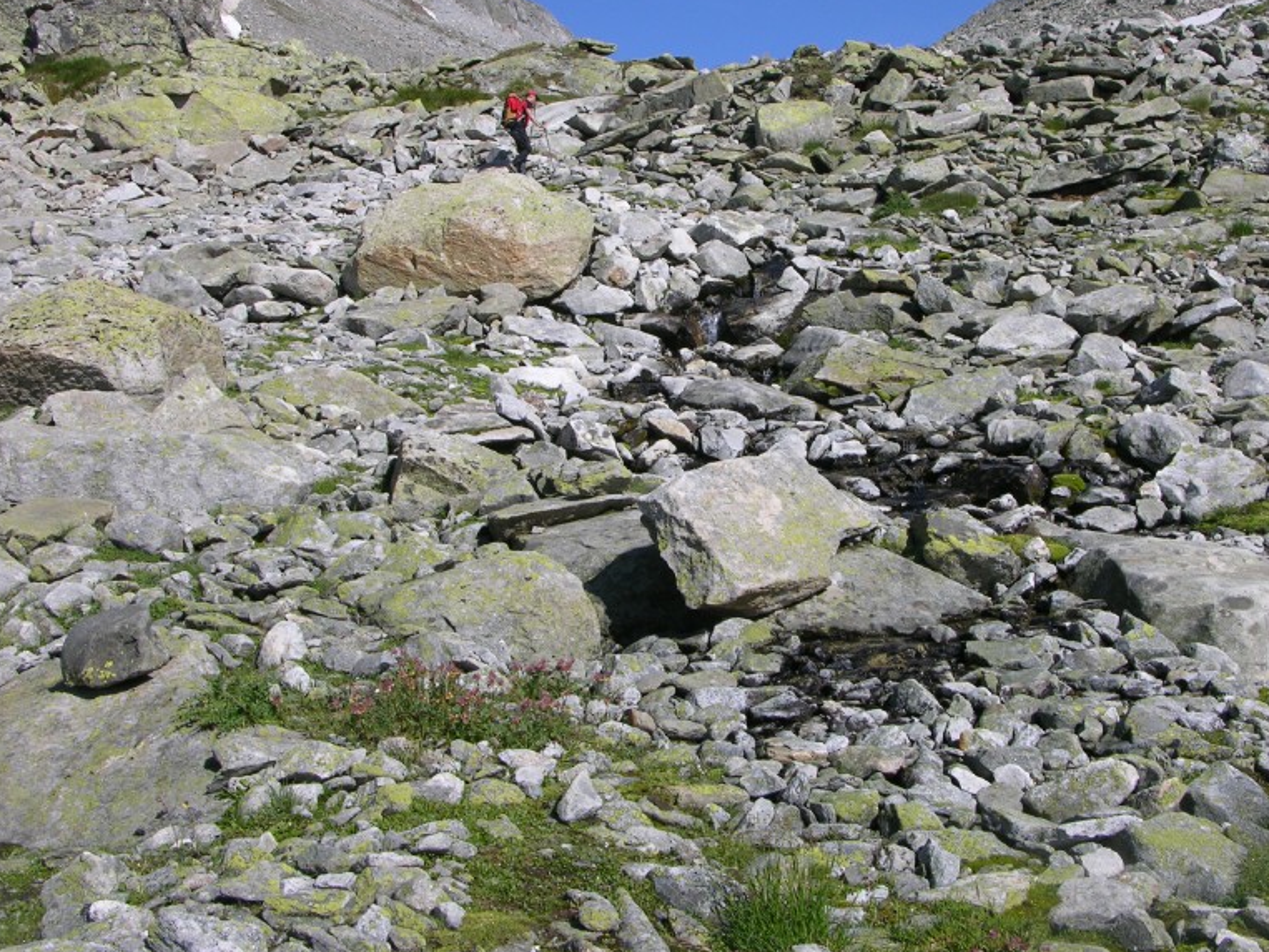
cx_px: 685
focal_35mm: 47
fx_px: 1723
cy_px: 351
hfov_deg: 40.4
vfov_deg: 30.7
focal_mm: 8.9
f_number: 6.3
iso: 50
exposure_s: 1/296
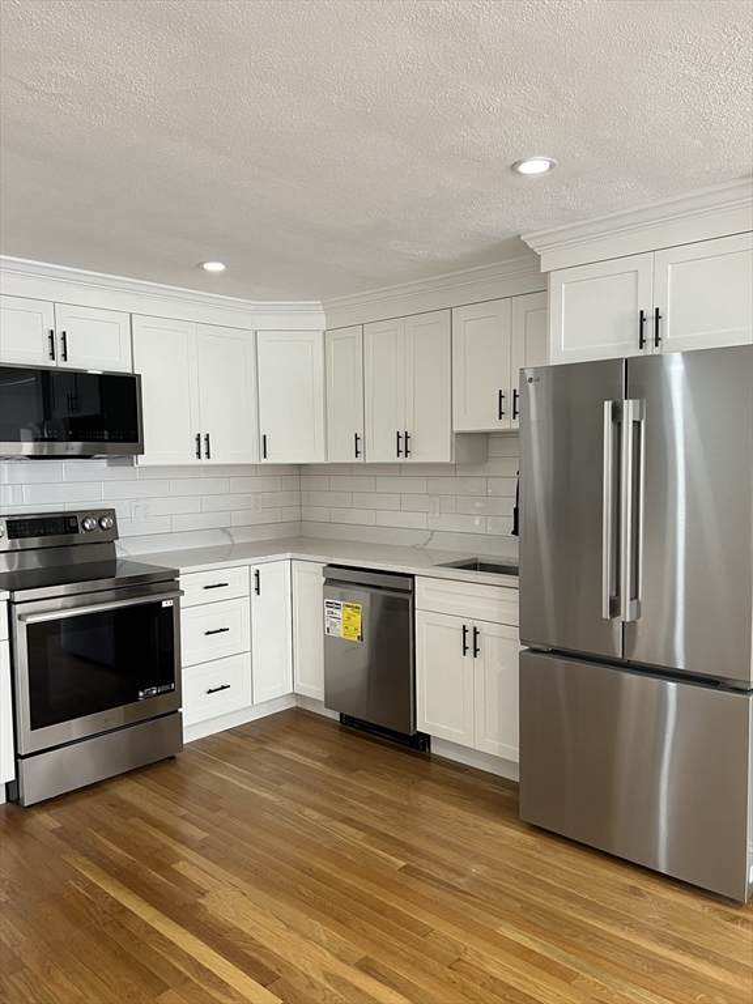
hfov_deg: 53.1
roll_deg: +0.2
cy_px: 502
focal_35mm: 26
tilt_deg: -3.3
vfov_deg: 67.3
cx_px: 376
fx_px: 754
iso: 160
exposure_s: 1/60
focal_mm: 5.7
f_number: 1.5
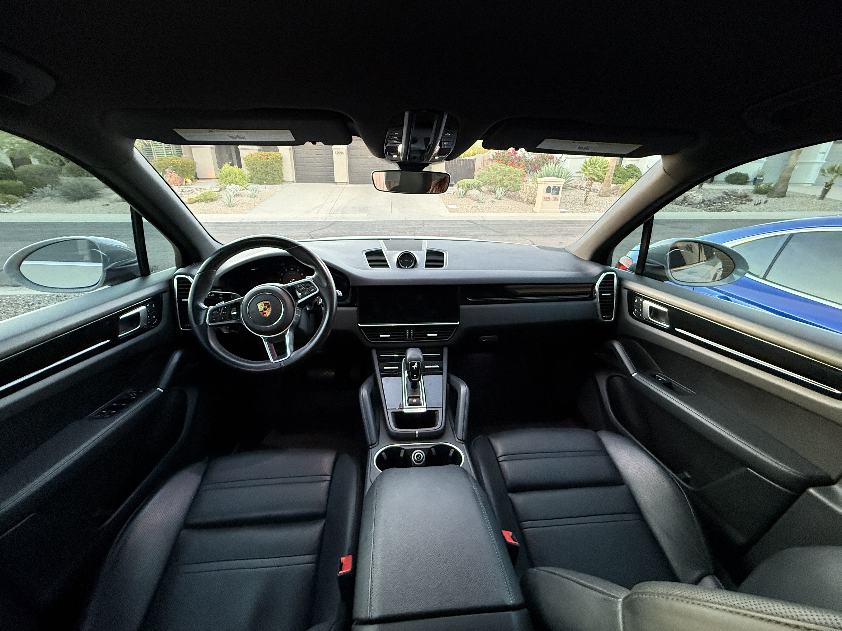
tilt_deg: -22.5
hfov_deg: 102.1
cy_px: 316
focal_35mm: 14
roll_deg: -1.9
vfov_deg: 85.7
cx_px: 421
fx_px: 341
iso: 400
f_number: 2.2
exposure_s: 1/60
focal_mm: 2.22
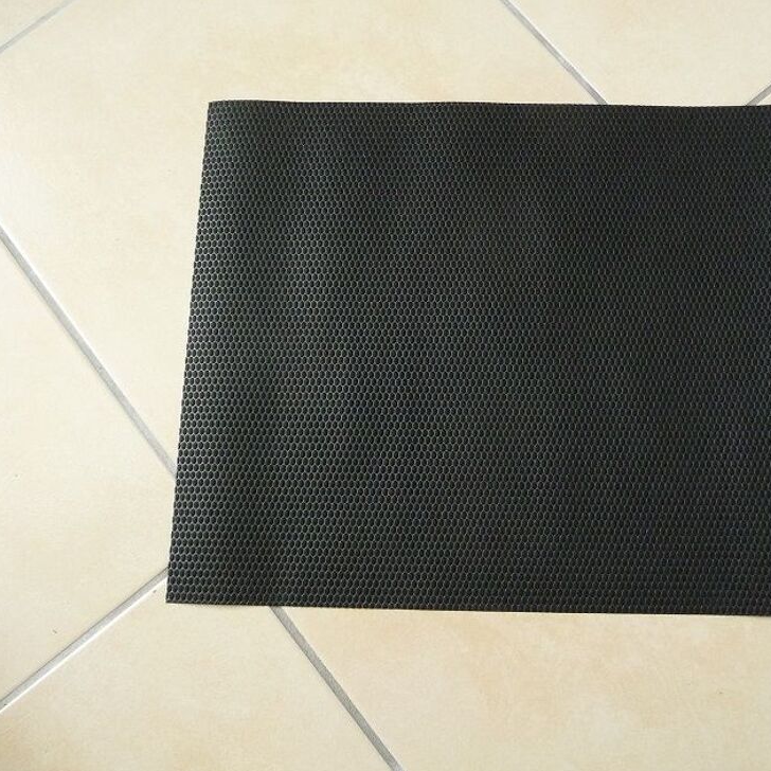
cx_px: 474
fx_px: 857
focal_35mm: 34
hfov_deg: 48.1
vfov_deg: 48.4
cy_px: 379
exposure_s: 1/100
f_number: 3.3
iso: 400
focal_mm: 4.7
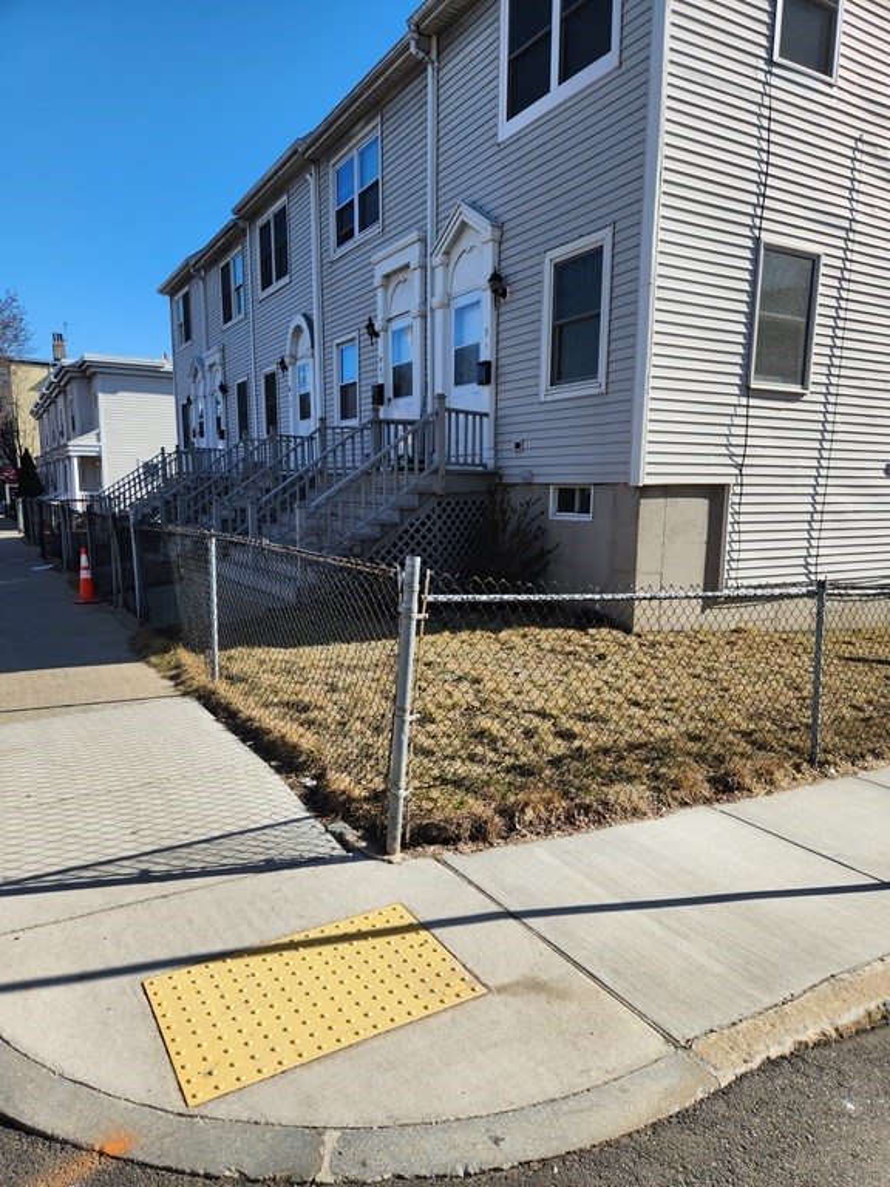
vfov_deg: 73.9
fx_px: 788
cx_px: 445
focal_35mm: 23
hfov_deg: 58.9
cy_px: 594
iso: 20
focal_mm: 5.4
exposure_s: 1/1286
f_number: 1.8
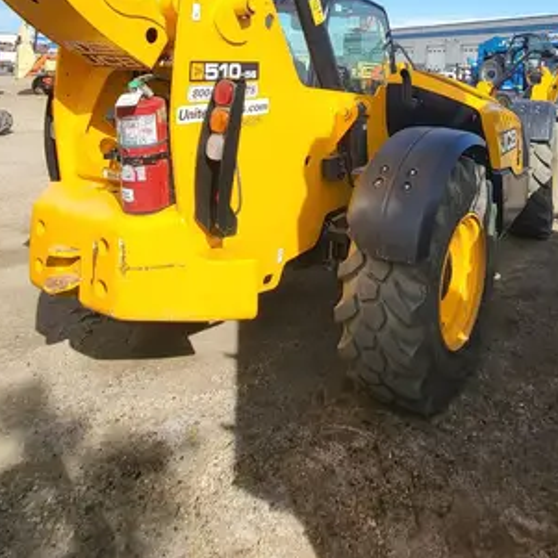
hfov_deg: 56.3
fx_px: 511
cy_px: 38
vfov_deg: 49.8
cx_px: 365
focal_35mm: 28
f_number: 2.2
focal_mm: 1.74
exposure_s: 1/927
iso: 32
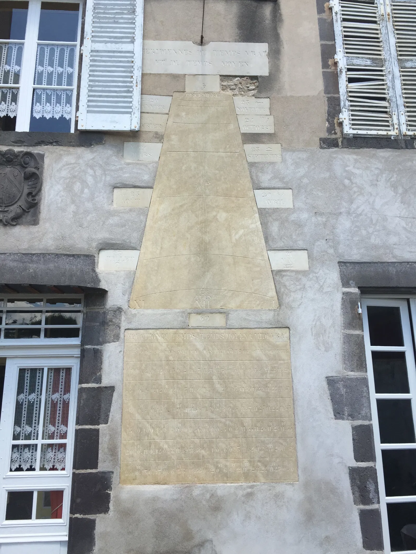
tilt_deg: +15.4
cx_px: 208
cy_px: 277
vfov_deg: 61.7
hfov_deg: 48.2
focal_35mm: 29
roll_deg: +1.1
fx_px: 465
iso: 32
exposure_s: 1/824
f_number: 2.2
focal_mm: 4.15
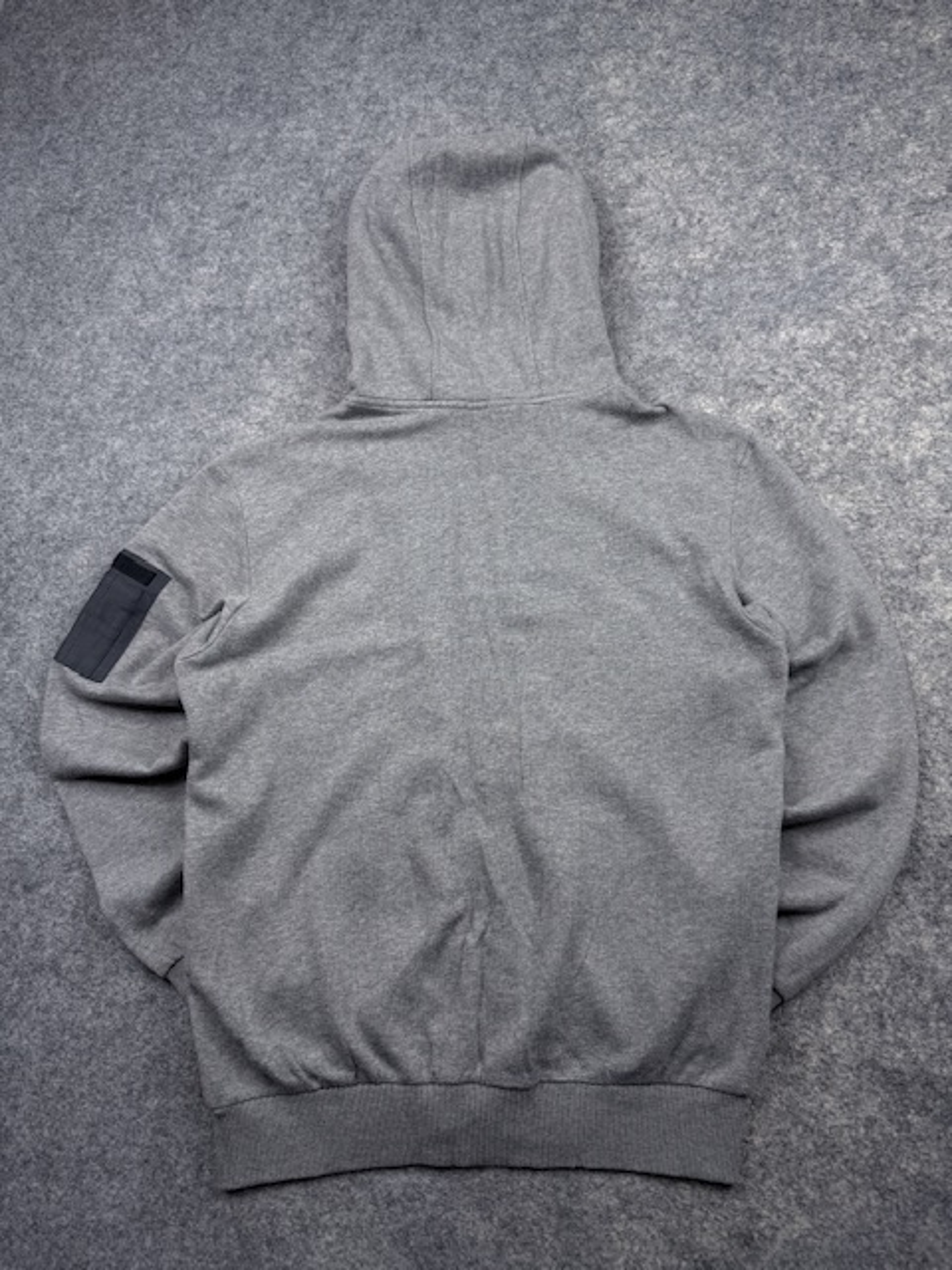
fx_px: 880
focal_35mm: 24
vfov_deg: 71.6
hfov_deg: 56.8
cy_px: 635
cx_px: 476
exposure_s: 1/158
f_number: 1.78
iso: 64
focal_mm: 6.76
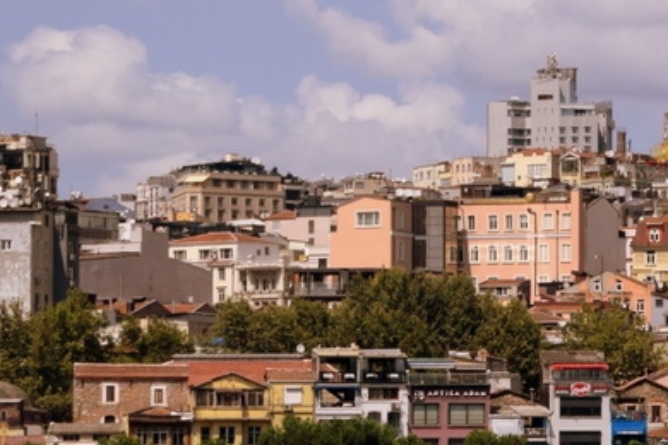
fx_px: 5139
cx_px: 939
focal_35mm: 277
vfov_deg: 5.0
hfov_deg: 7.3
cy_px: 213
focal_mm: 60
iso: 400
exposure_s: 1/2000
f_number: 8
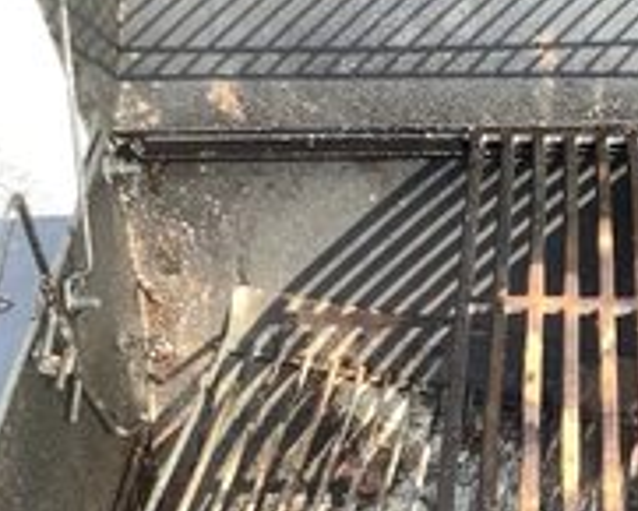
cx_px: 568
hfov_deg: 27.3
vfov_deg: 22.2
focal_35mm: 67
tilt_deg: -45.8
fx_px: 1266
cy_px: 483
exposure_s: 1/120
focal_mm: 3.3
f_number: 2.4
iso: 25
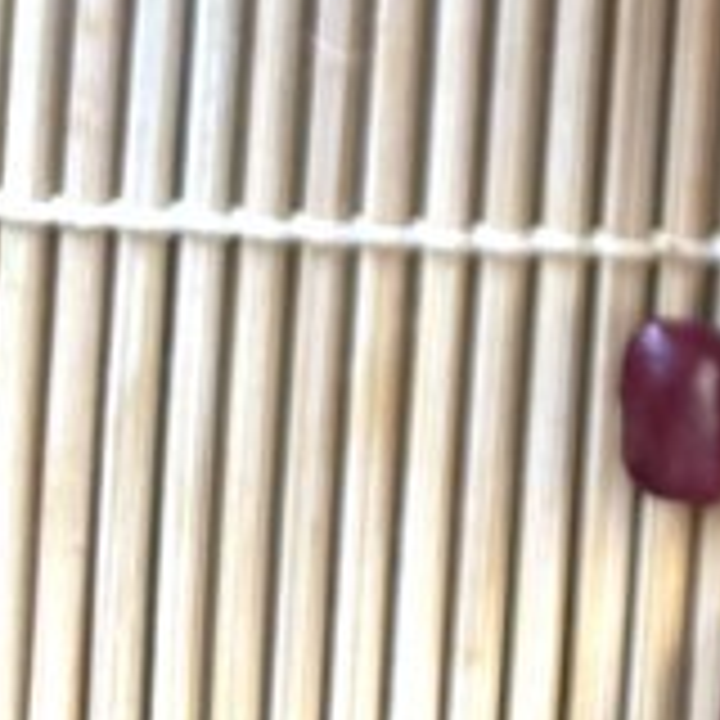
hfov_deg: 16.5
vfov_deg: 18.7
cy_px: -230
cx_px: 1336
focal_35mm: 86
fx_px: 2024
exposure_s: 1/121
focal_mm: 4.2
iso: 100
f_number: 1.6
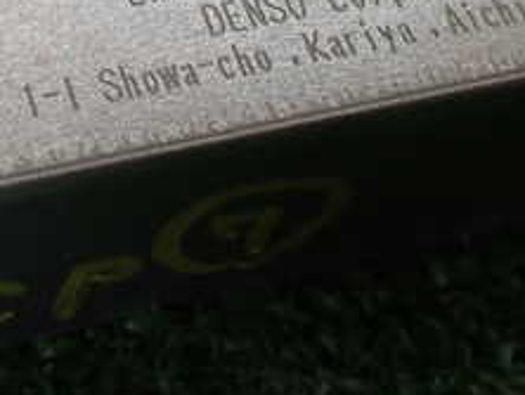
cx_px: 104
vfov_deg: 17.9
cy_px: 28
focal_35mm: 81
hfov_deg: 23.7
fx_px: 1230
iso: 320
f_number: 2.3
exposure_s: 1/125
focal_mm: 5.4
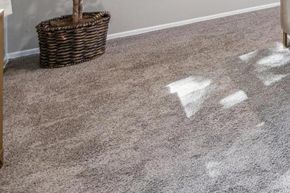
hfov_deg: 30.6
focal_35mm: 41
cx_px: 416
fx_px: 330
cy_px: -75
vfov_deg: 26.3
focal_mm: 13
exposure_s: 1/4
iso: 250
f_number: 8
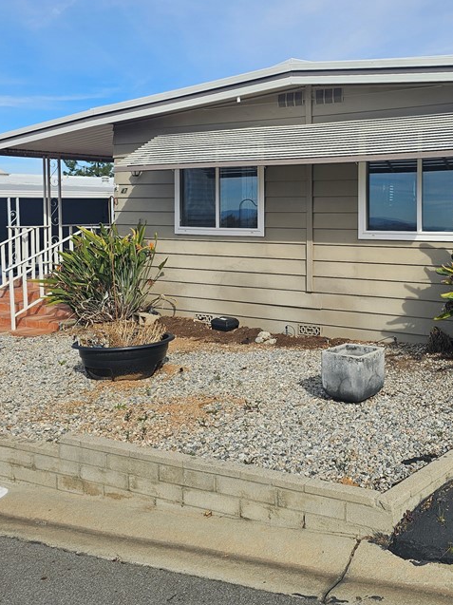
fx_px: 646
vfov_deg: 49.9
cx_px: 361
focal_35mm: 37
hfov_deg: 37.3
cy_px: 243
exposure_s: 1/1358
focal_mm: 6.3
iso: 16
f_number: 1.7
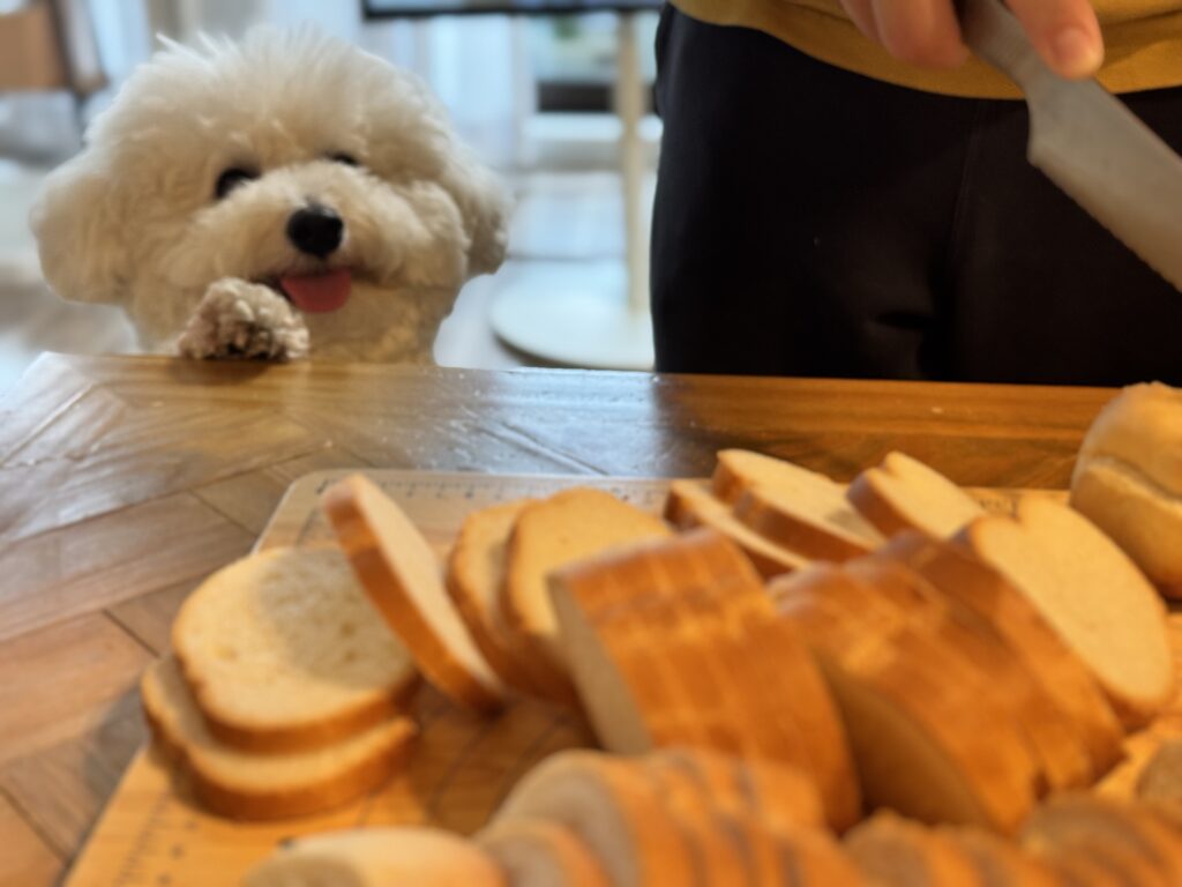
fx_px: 1639
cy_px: 444
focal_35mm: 48
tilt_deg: -23.9
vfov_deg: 30.3
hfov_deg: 39.7
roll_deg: +0.6
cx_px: 591
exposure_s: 1/60
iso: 100
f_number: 1.78
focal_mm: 6.76
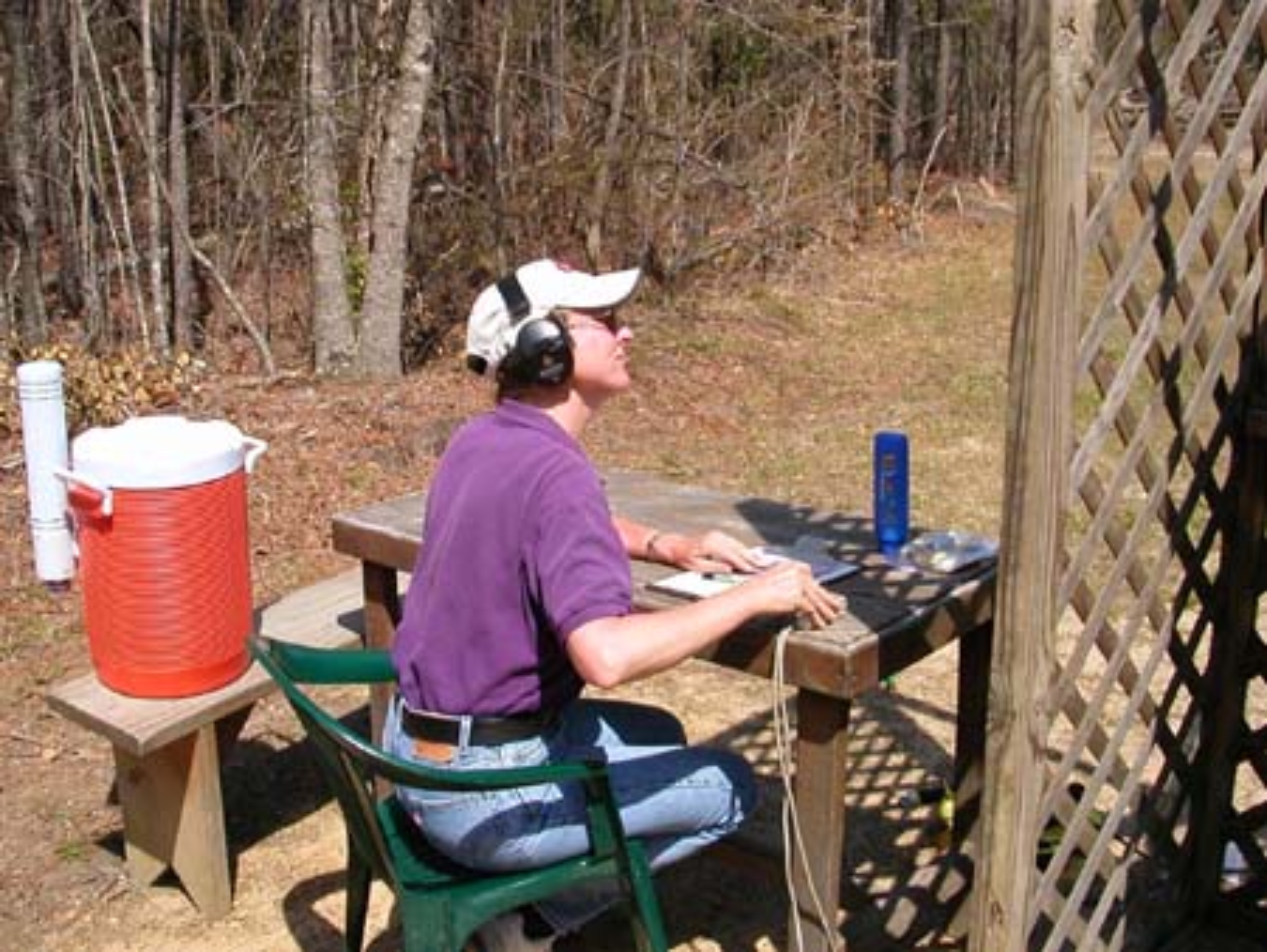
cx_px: 634
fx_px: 1355
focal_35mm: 37
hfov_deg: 50.1
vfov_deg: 38.7
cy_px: 476
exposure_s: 1/532
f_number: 4.5
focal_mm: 5.6
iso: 100
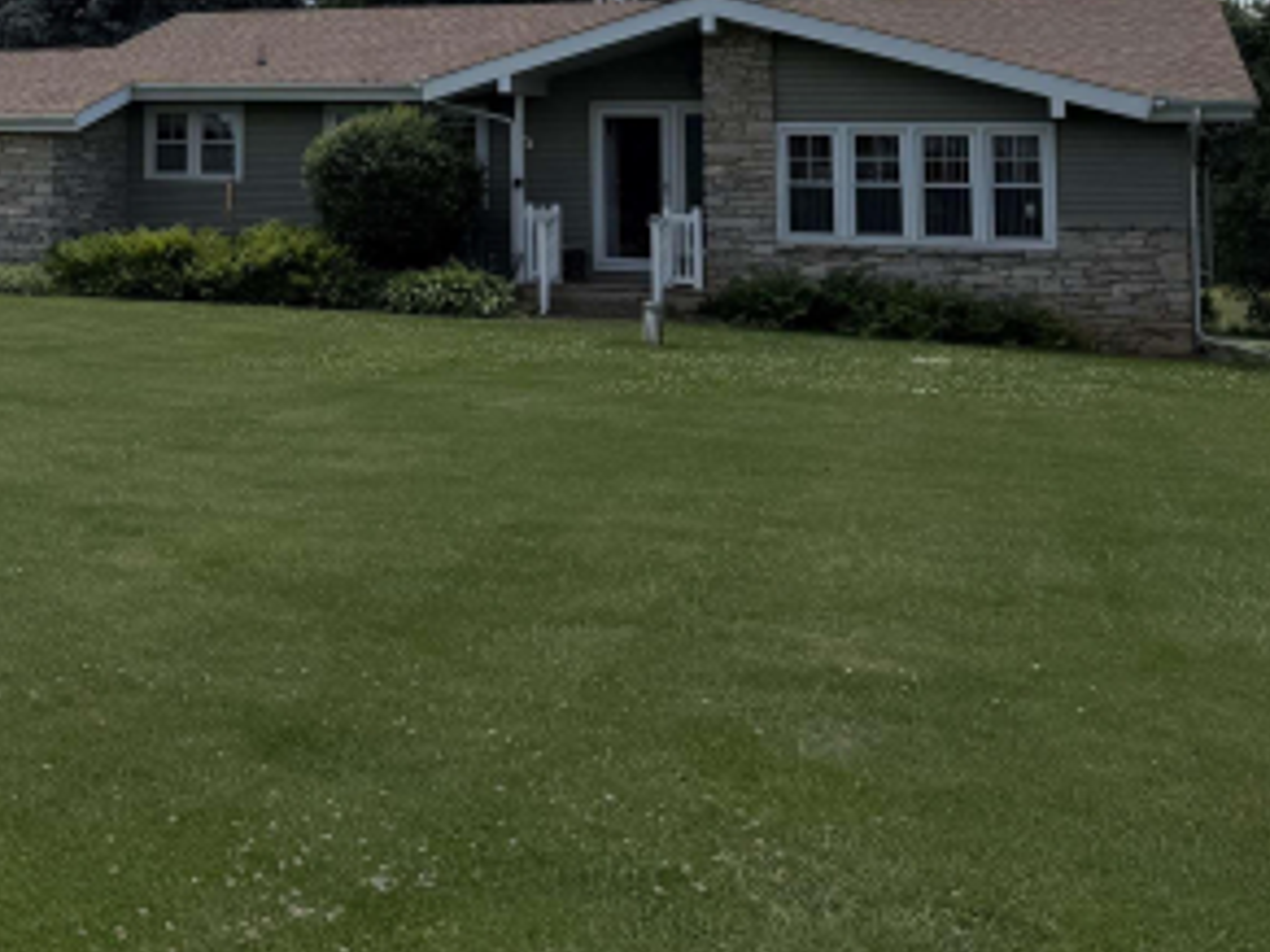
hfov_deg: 32.5
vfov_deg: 25.3
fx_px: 2017
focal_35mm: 55
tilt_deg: +5.4
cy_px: 4
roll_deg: -0.2
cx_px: 33
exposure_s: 1/6711
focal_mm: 6.76
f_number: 1.78
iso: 80
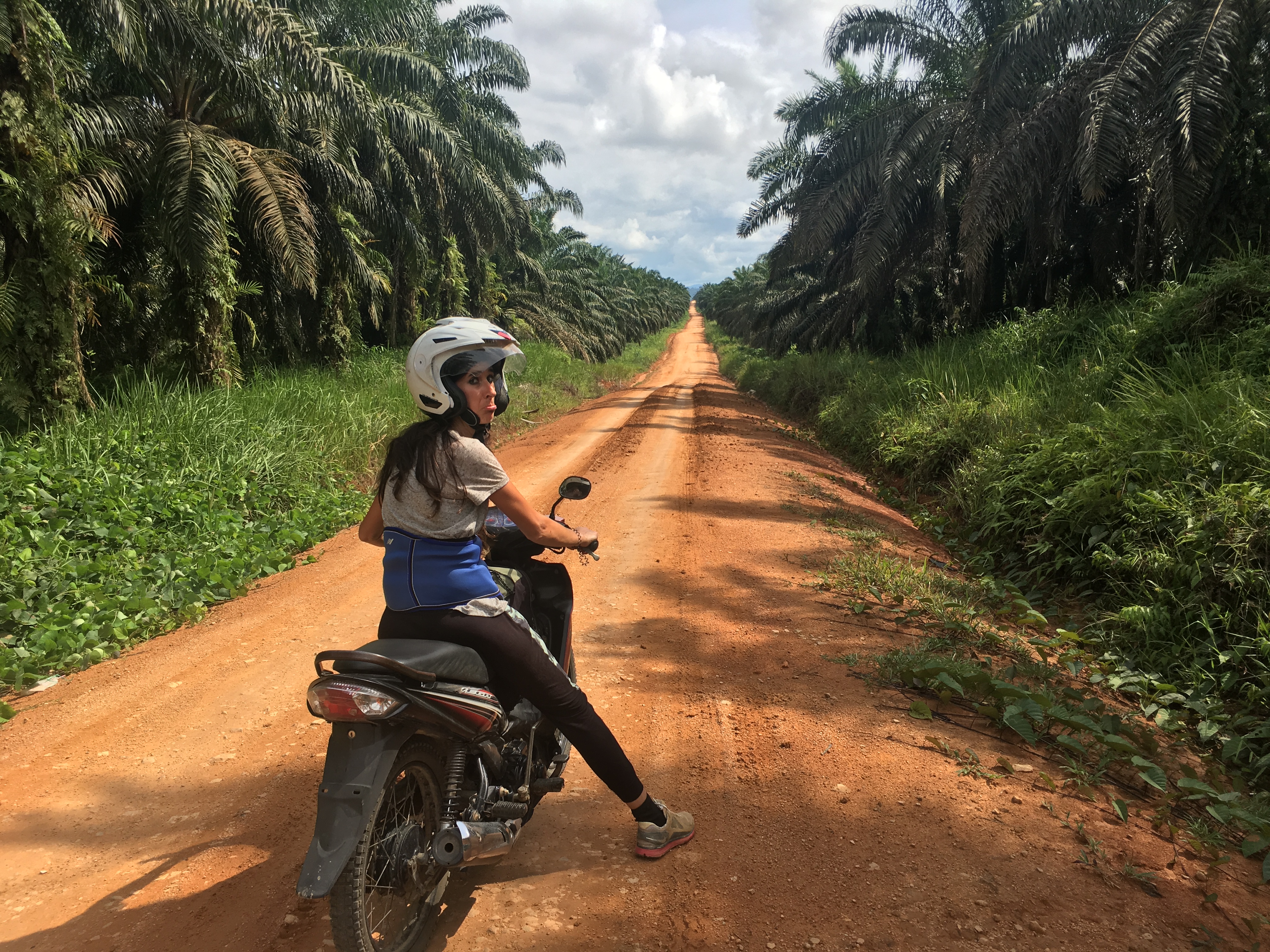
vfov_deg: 48.2
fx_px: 1064
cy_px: 476
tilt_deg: -7.4
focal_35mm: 29
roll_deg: +2.7
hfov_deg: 61.7
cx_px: 635
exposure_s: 1/1115
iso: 25
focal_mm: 4.15
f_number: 2.2
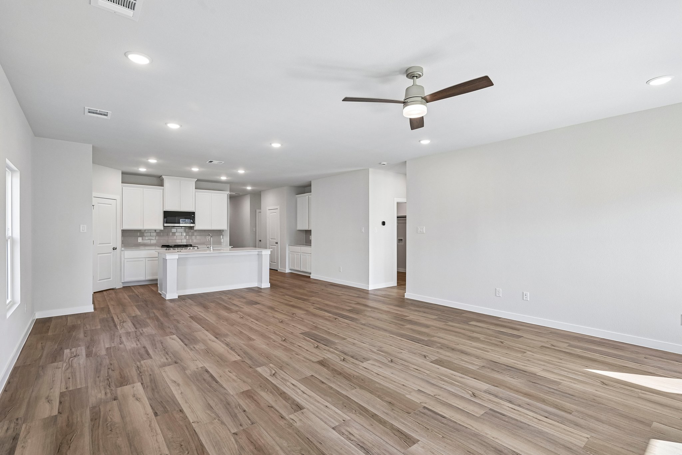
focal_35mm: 17
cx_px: 341
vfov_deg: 70.4
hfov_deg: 93.3
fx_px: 322
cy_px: 228
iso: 400
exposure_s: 1/60
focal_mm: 17
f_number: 8
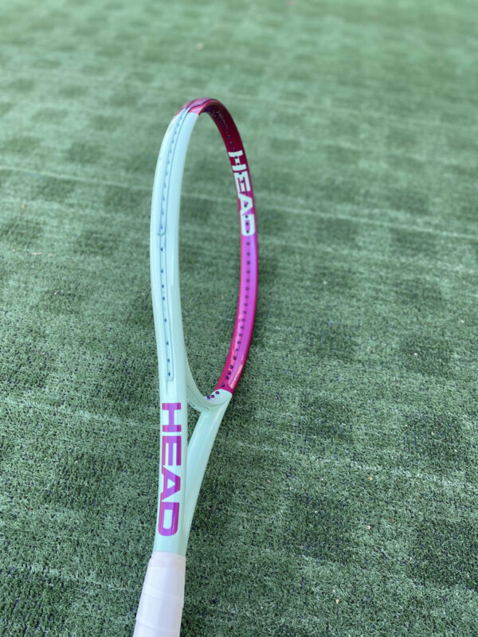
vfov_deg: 67.3
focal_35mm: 26
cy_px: 318
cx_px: 239
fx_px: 479
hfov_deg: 53.1
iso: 32
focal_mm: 4.2
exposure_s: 1/446
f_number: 1.8
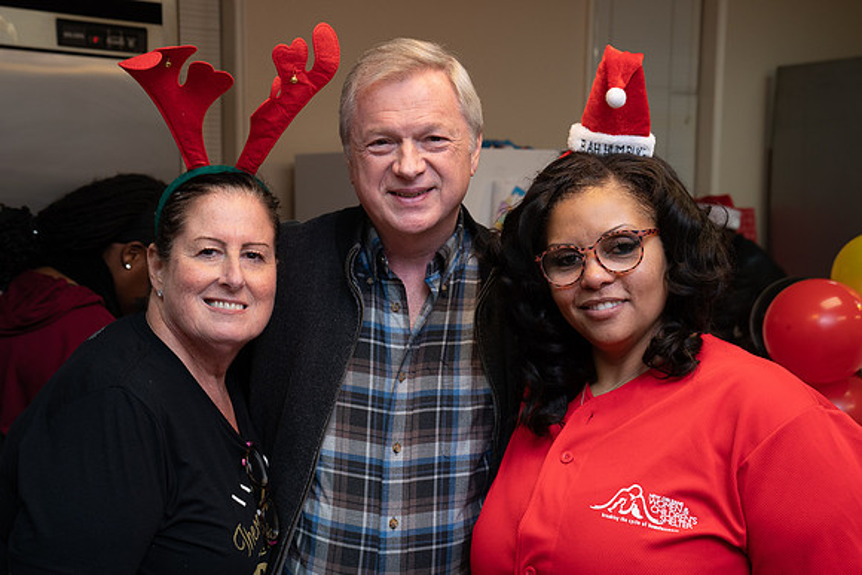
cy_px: 288
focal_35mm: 52
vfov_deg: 26.0
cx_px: 431
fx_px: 1245
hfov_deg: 38.2
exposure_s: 1/60
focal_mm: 52
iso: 640
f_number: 6.3
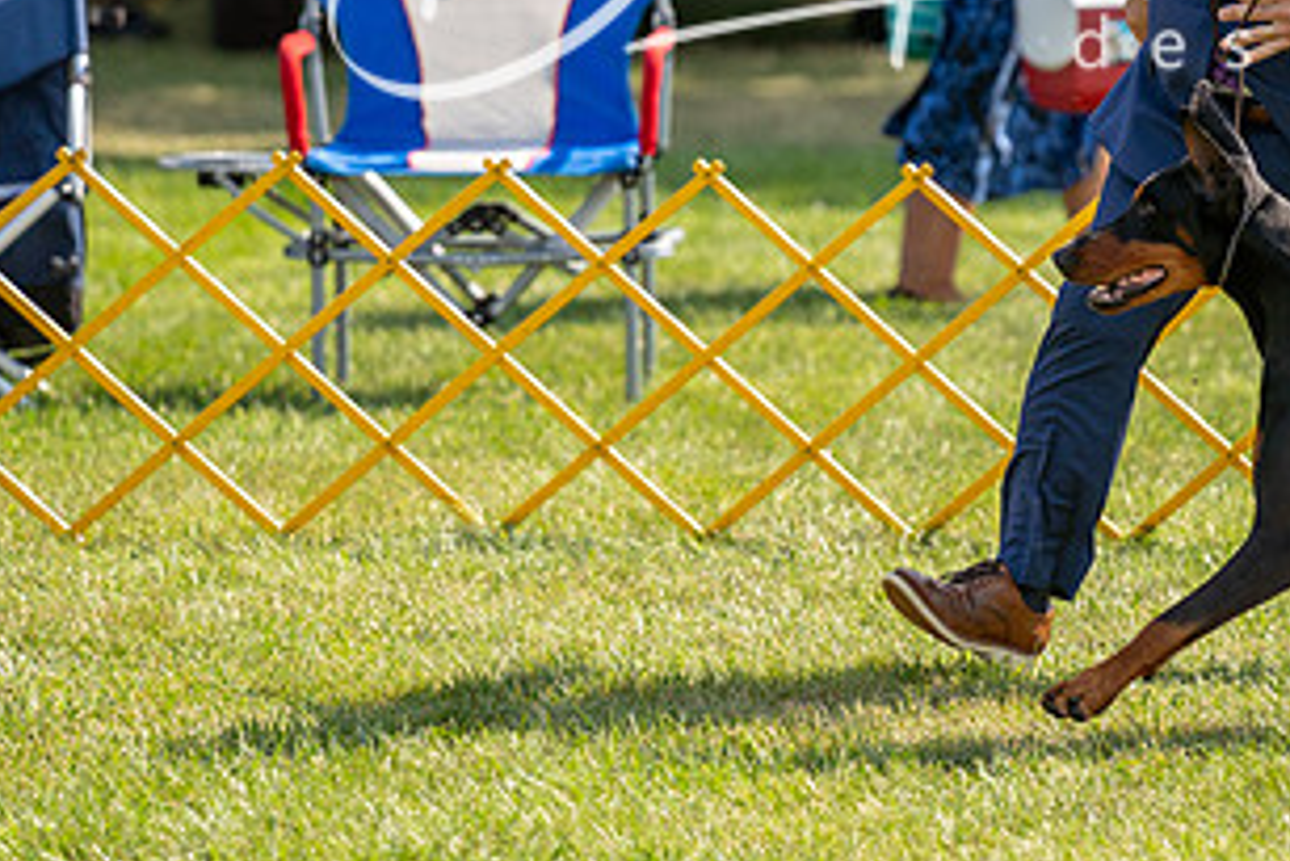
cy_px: 174
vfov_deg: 3.6
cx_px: 937
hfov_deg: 5.4
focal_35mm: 378
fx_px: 13551
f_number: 3.5
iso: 200
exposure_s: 1/1600
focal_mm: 200
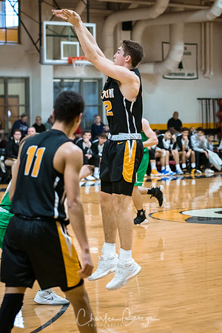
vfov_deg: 15.2
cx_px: 111
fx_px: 1249
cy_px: 166
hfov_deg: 10.2
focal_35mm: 135
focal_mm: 90
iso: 3200
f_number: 2.8
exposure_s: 1/400
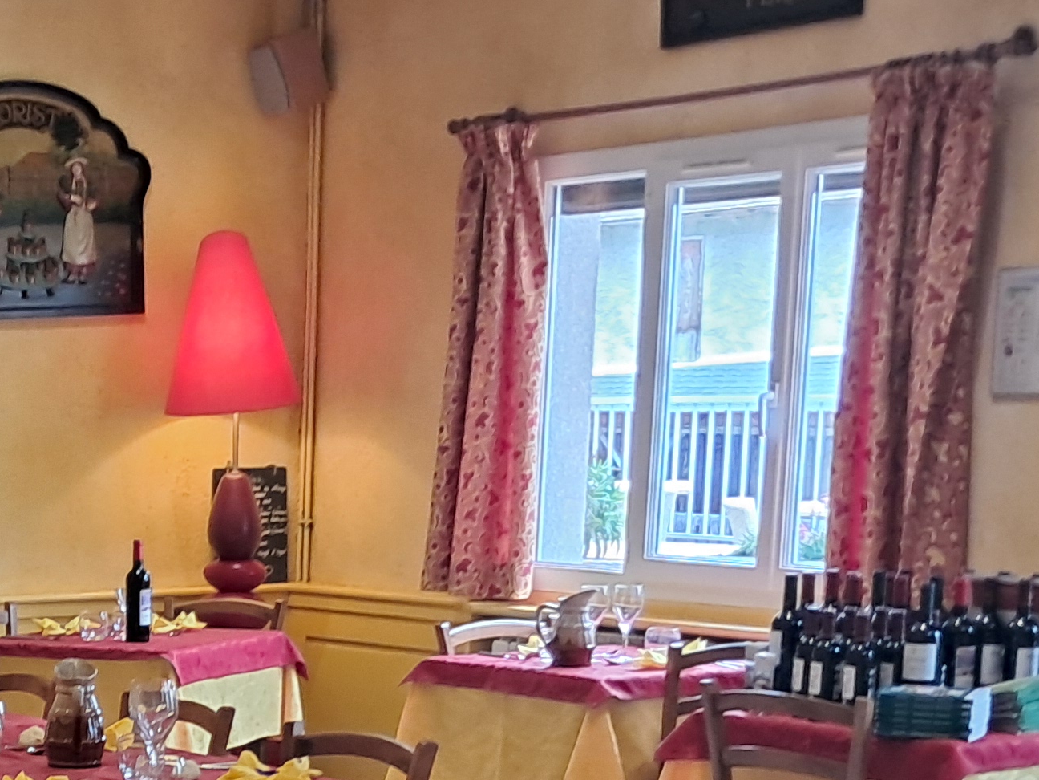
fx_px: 2551
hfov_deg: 22.0
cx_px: -37
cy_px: 1058
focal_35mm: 85
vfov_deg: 16.3
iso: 250
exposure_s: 1/50
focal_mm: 4
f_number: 1.8
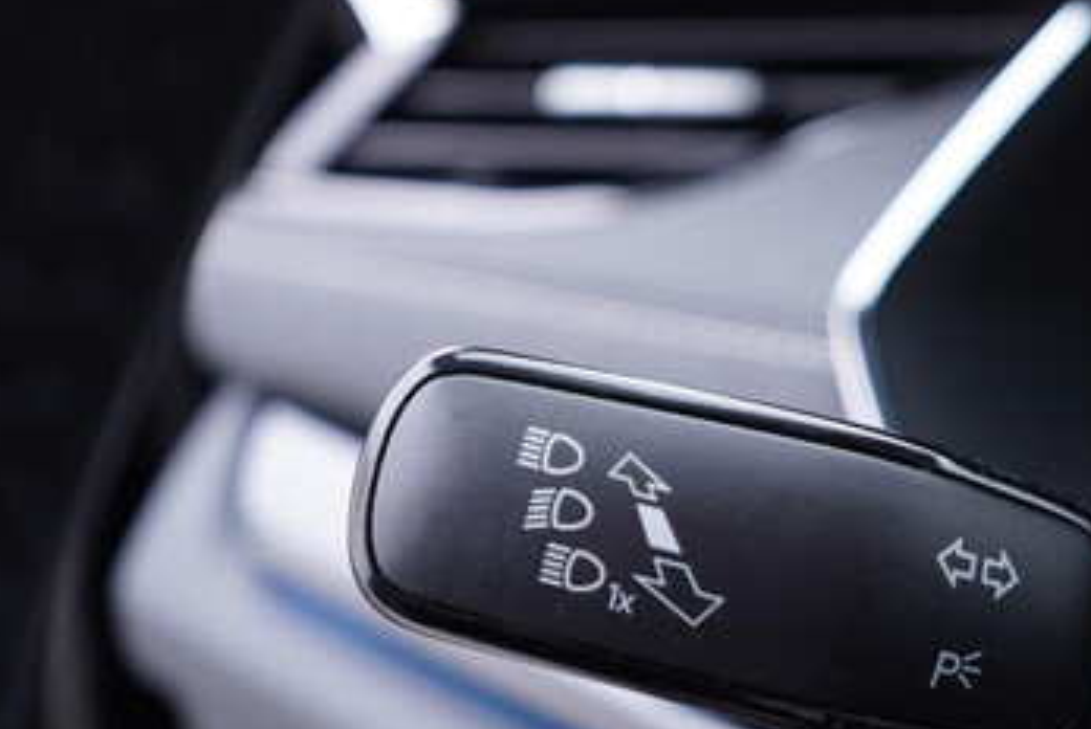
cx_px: 739
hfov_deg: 34.7
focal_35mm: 57
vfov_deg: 23.6
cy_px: 536
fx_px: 1729
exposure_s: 1/40
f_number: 2.8
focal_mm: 24
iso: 320
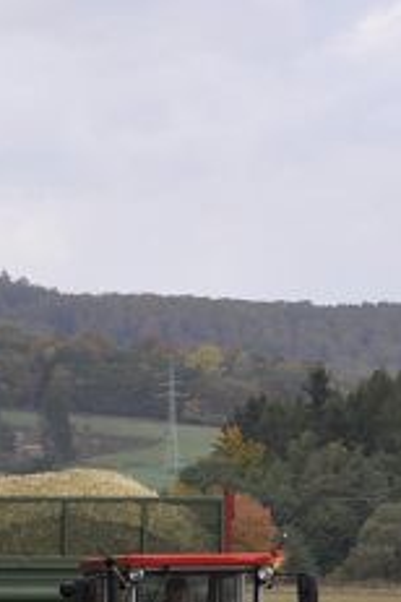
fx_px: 3993
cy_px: 562
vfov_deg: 8.6
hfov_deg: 5.7
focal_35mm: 239
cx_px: 159
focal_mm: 46
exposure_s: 1/200
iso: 200
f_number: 7.1
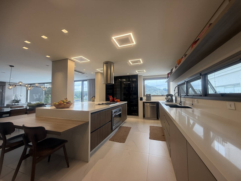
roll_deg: +0.1
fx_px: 97
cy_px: 90
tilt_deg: +3.8
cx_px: 120
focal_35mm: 14
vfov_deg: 85.7
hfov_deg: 102.1
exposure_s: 1/120
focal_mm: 2.22
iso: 64
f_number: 2.2
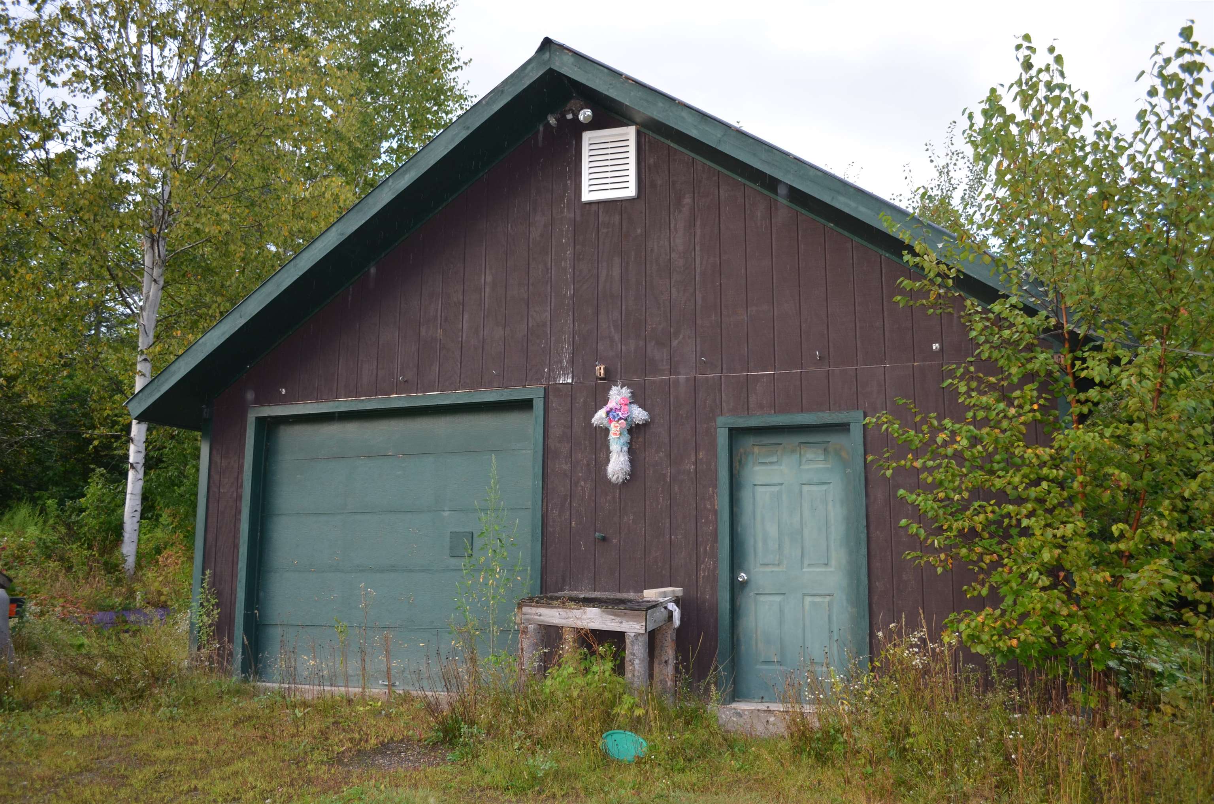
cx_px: 607
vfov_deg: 43.4
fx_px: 1009
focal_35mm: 30
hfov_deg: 62.0
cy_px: 402
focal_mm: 20
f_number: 3.8
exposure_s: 1/200
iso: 200
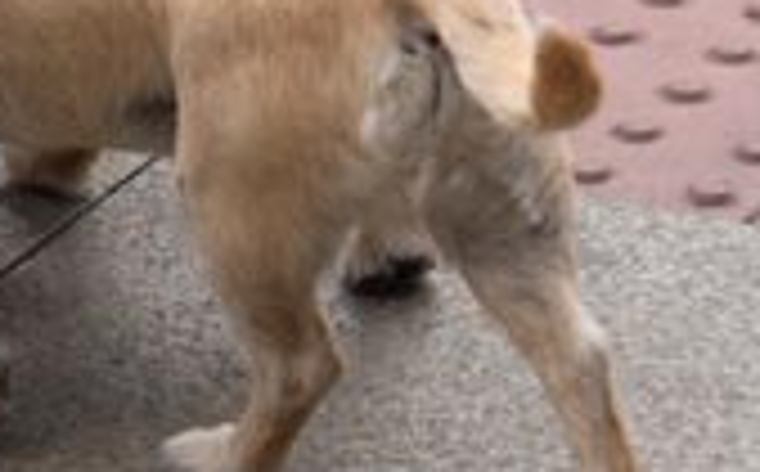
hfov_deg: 8.2
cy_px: -162
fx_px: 5252
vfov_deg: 5.1
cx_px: -229
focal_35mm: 254
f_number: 3.5
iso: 100
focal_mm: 70
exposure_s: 1/640
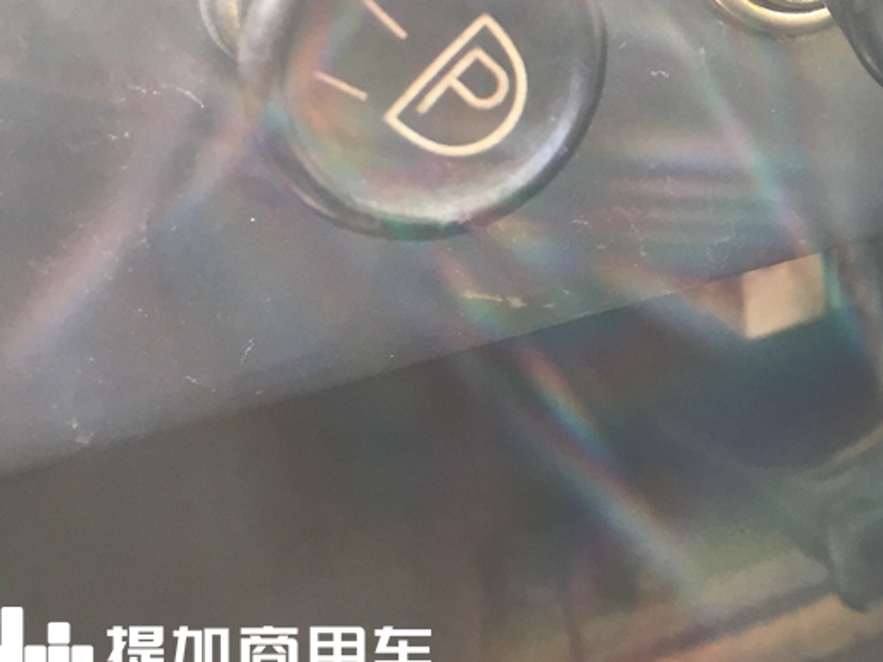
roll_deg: +2.3
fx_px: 1735
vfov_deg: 20.9
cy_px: -2
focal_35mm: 68
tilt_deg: -16.4
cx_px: 955
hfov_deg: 26.5
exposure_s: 1/33
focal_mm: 4.15
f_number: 2.2
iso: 32
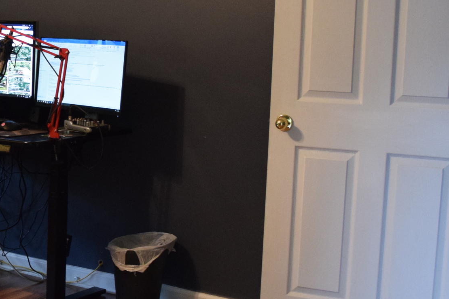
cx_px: 1
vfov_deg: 18.7
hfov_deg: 26.3
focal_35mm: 73
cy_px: 148
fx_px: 910
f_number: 3.5
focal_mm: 18
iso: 1800
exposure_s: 1/60
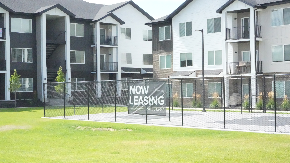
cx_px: 147
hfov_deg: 34.9
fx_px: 461
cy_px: 94
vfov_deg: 20.0
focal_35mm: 60
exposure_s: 1/8000
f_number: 20
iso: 51200
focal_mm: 56
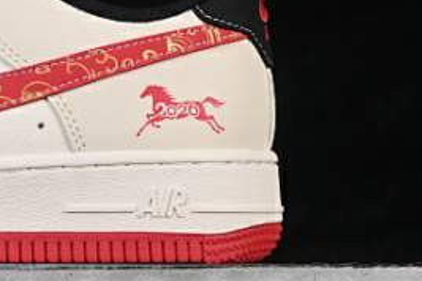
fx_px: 2403
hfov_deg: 9.9
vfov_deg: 6.7
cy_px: 25
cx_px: -82
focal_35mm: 205
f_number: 8
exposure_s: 1/80
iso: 160
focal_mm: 50
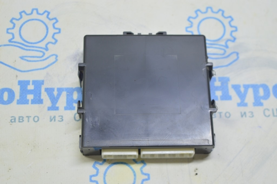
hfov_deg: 31.9
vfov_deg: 21.5
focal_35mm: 63
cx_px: 138
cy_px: 92
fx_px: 484
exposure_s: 1/20
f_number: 5.6
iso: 400
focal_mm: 42
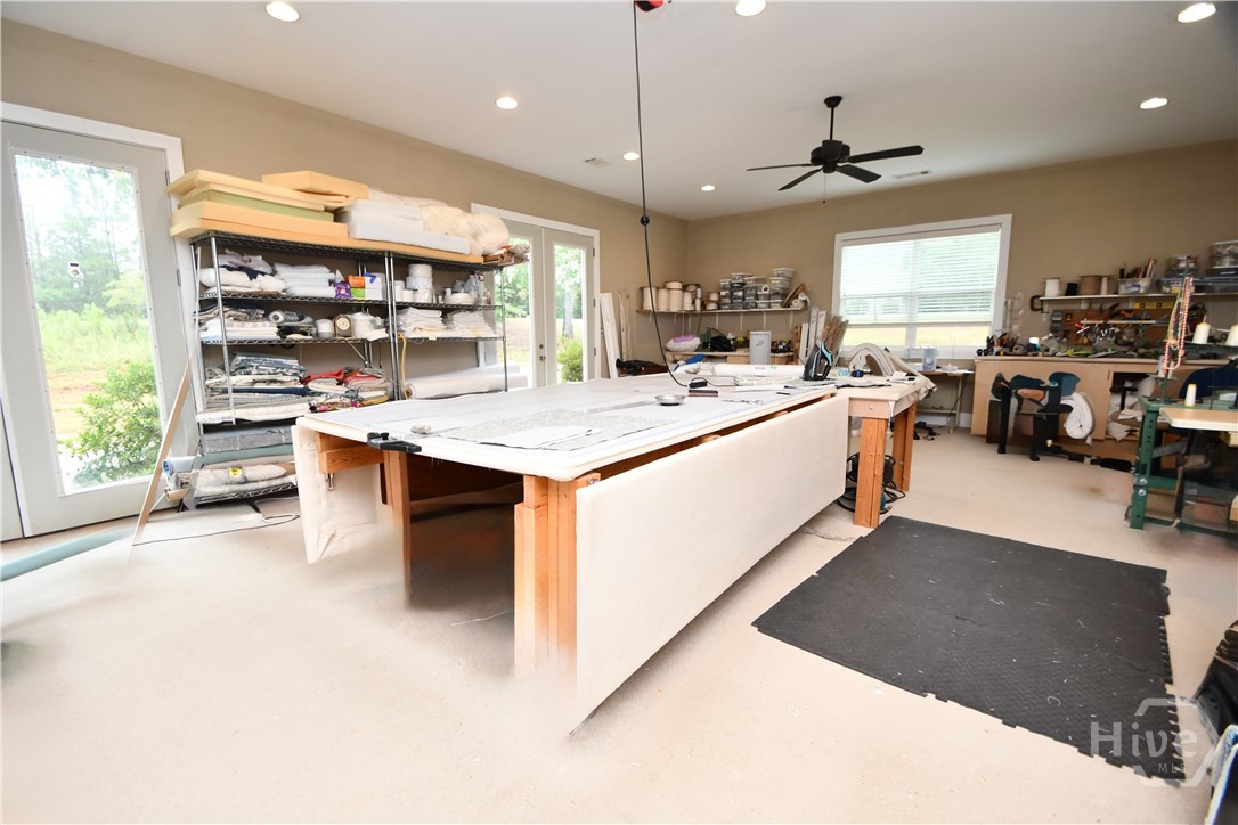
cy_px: 412
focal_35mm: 15
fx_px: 516
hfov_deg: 100.4
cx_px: 619
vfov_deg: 77.3
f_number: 4
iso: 640
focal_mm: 10
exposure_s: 1/60
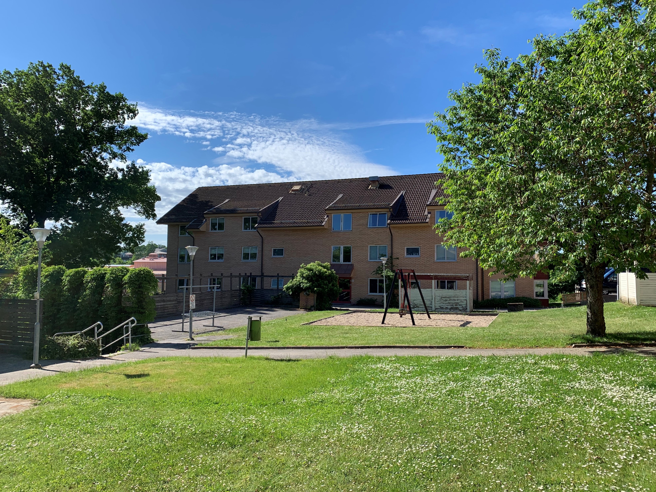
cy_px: 246
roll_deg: -2.2
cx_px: 328
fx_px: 493
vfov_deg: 53.1
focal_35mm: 26
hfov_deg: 67.3
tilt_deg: +2.9
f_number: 1.8
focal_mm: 4.25
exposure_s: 1/1880
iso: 25
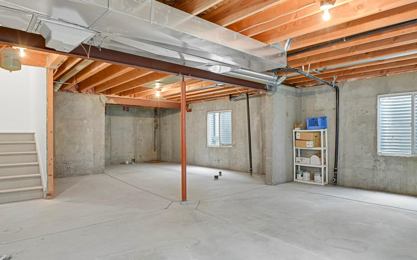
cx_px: 231
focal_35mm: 22
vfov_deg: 55.1
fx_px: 250
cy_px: 132
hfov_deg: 79.4
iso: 250
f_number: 8
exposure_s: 30
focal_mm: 17
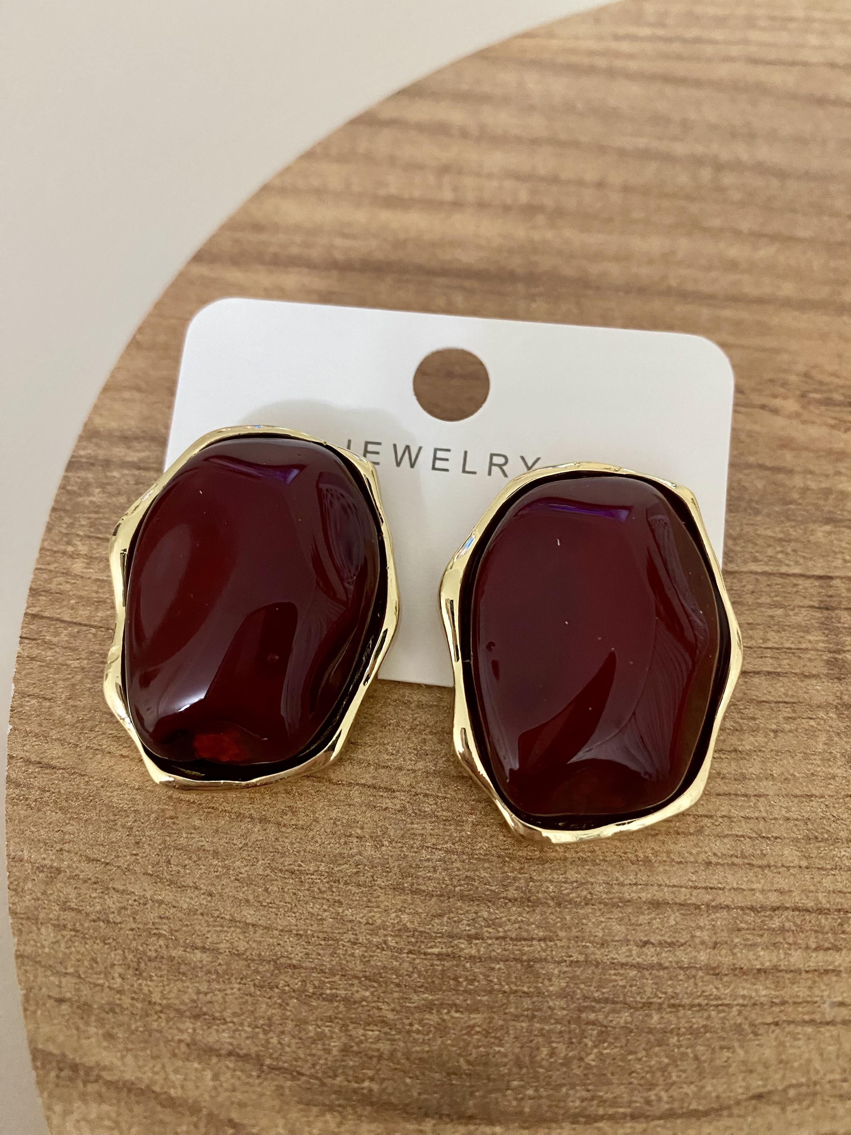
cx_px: 426
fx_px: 819
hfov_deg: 54.9
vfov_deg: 69.4
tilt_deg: -59.6
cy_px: 568
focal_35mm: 25
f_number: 1.8
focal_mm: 4.25
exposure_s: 1/25
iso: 500
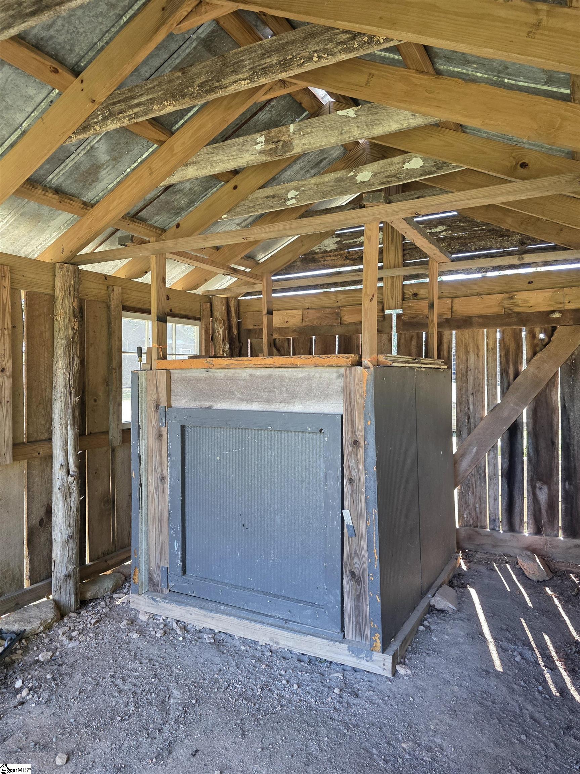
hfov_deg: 58.9
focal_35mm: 23
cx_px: 290
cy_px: 387
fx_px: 514
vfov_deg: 73.9
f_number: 1.7
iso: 250
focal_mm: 6.3
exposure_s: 1/182
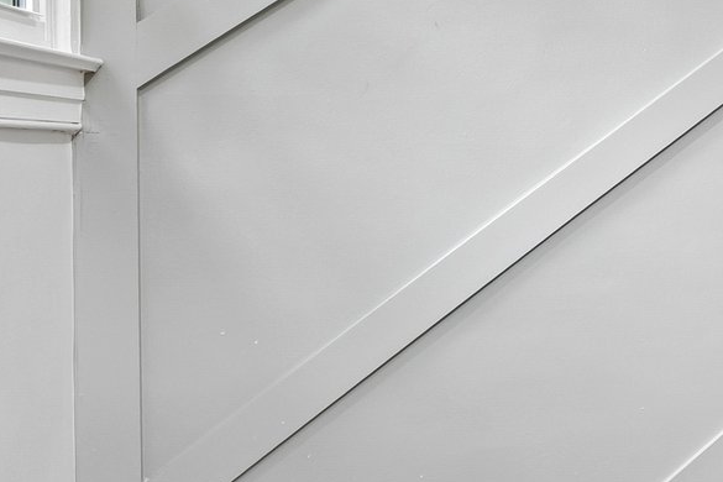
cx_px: 1217
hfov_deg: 23.5
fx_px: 1125
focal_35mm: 56
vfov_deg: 23.9
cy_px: 123
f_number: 8
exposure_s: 1/15
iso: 400
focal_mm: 16
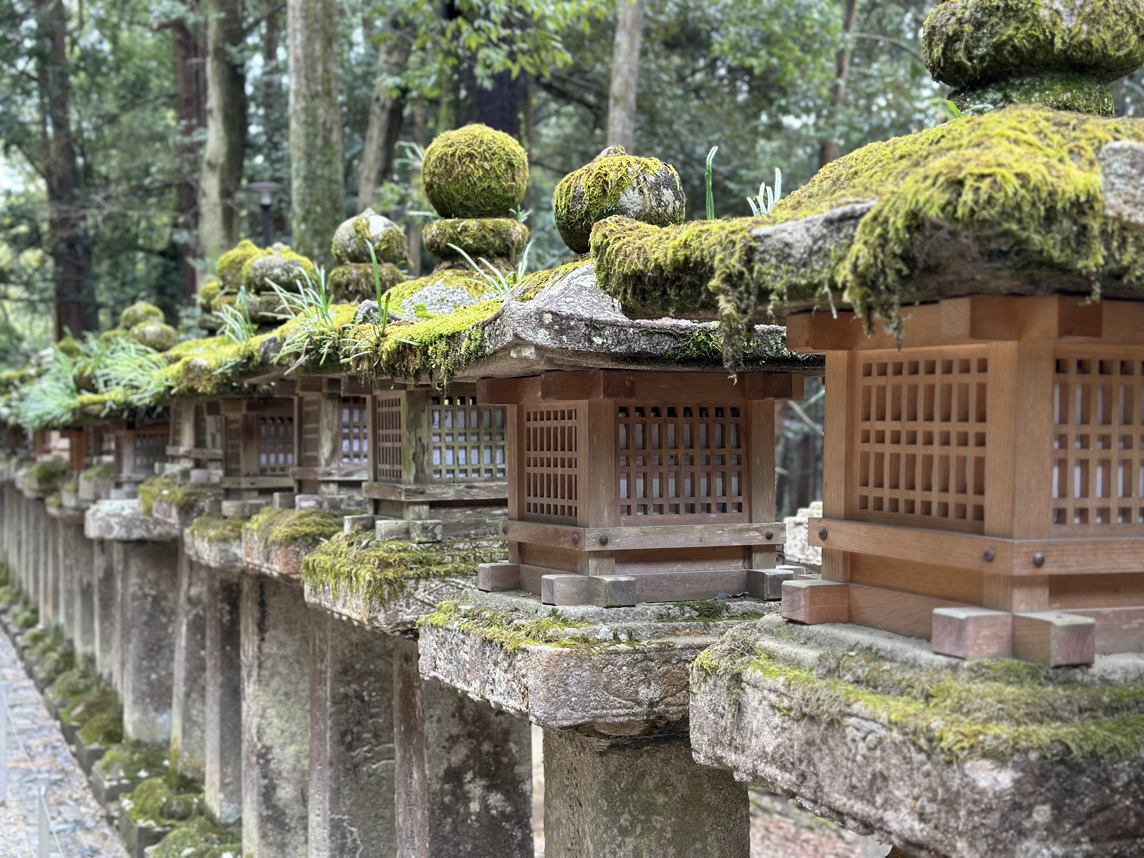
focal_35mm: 48
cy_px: 429
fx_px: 1586
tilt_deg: +0.8
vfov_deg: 30.3
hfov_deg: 39.7
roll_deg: +0.6
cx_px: 572
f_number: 1.78
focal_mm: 6.86
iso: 125
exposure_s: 1/85
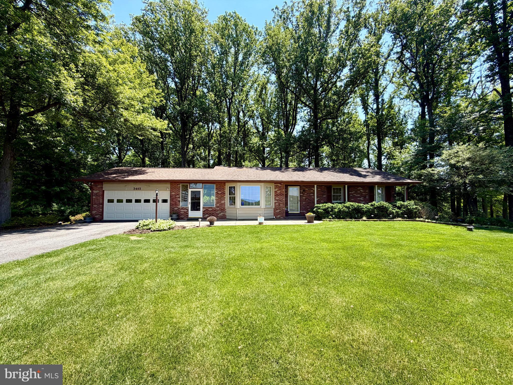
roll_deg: +0.7
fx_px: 207
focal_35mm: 14
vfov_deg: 85.7
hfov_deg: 102.1
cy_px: 192
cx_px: 256
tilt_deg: +1.9
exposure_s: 1/502
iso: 40
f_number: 2.2
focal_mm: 2.22
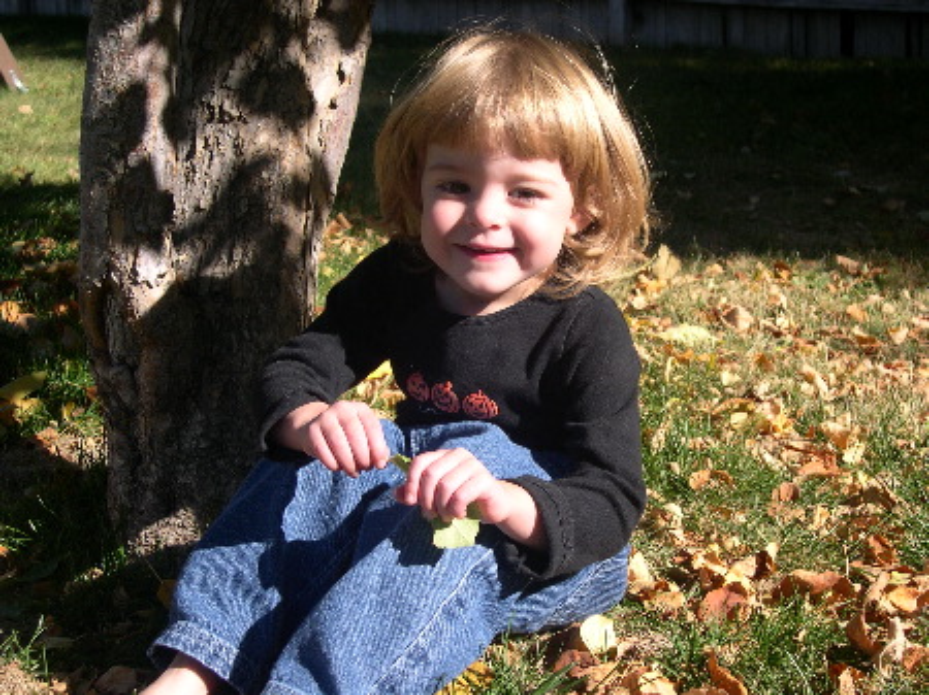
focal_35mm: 57
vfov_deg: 25.6
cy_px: 348
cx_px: 464
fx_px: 1529
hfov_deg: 33.8
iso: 100
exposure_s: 1/602
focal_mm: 12.2
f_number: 3.4
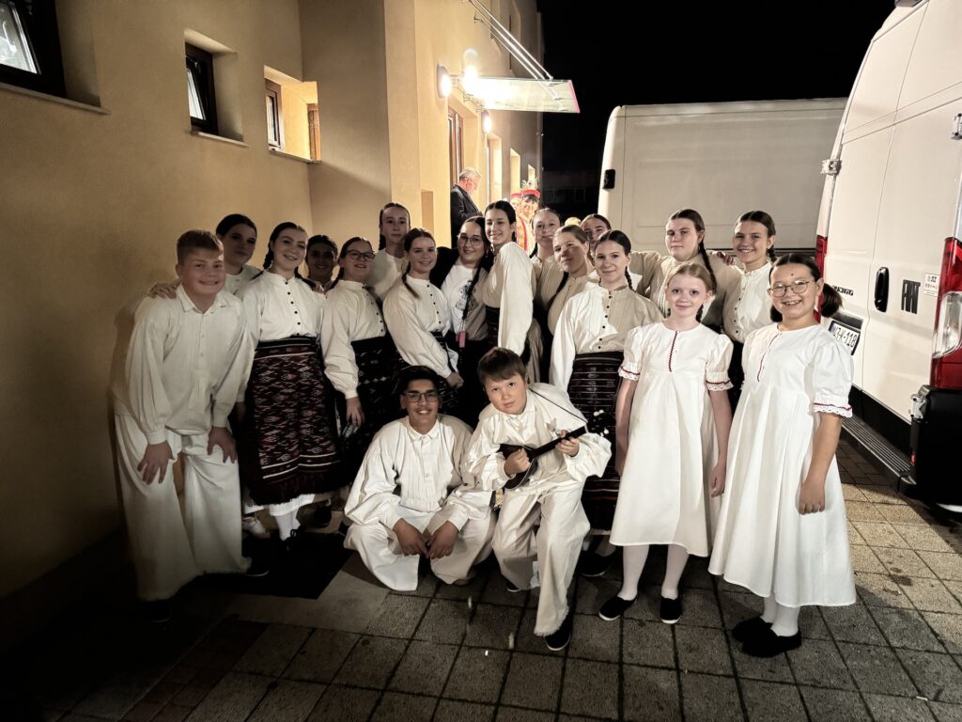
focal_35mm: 24
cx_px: 481
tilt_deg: -10.9
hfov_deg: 71.6
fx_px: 667
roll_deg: +0.8
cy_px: 361
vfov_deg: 56.8
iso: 1600
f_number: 1.78
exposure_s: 1/17
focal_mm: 6.76
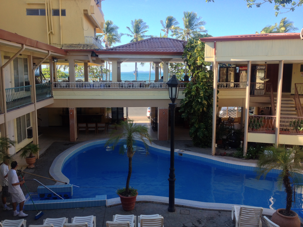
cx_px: 152
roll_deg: +0.6
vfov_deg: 40.7
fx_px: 306
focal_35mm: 35
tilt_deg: -11.1
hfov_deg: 52.6
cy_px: 114
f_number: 2.4
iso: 50
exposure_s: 1/323
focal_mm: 4.28
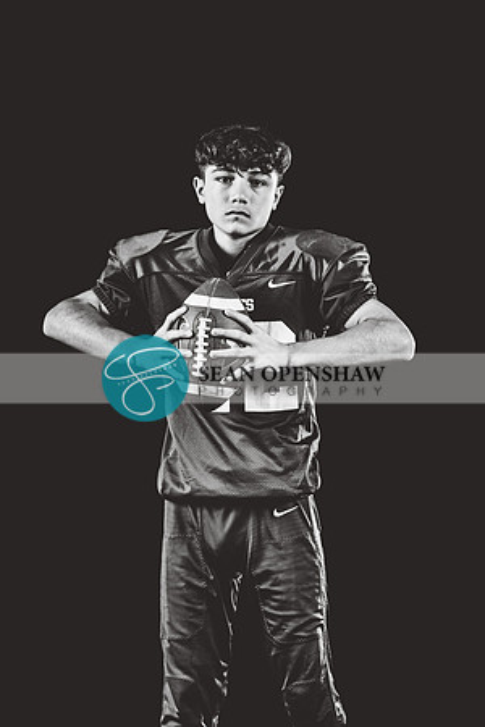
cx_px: 242
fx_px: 2364
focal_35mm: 117
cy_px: 364
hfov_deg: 11.7
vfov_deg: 17.5
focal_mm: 117
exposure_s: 1/160
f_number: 4
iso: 200
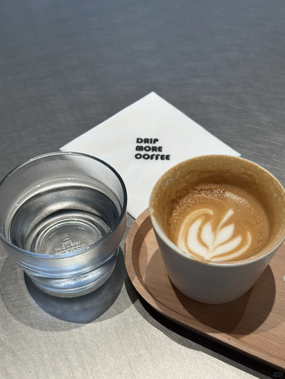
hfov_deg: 30.3
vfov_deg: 39.7
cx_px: 142
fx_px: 527
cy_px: 190
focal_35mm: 48
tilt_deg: -51.0
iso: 80
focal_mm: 6.86
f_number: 1.78
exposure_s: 1/215
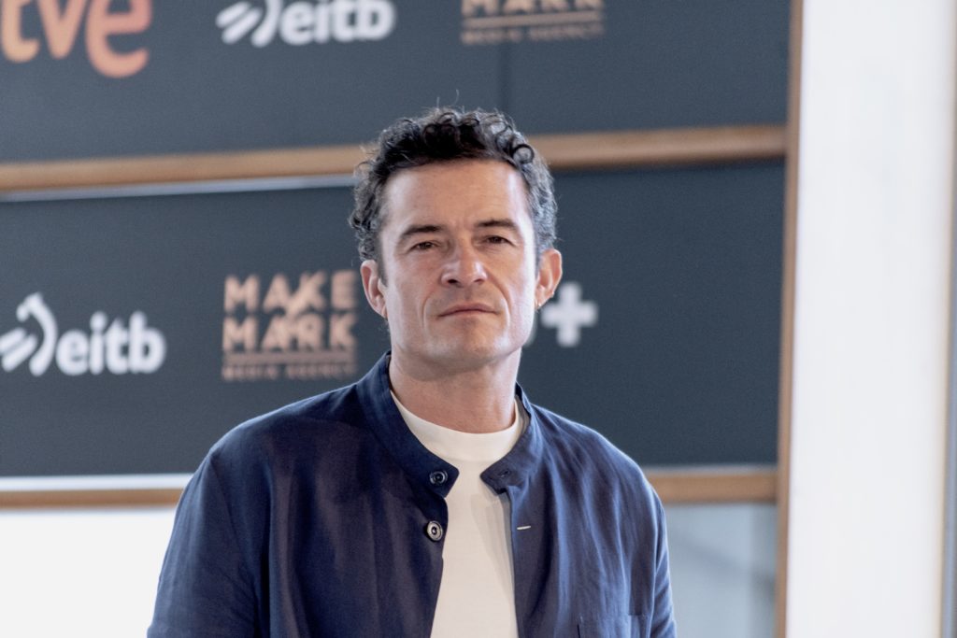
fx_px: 6380
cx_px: 478
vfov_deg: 5.7
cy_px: 319
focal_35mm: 240
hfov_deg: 8.6
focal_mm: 160
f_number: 5.3
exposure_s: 1/250
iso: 640
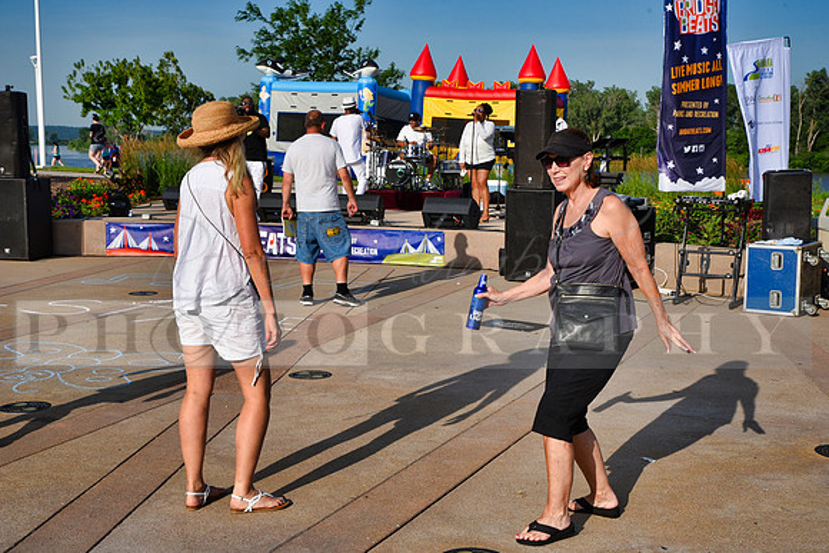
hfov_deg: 41.1
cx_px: 414
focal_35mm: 48
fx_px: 1106
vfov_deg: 28.1
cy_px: 276
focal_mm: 48
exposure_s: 1/400
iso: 200
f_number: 10
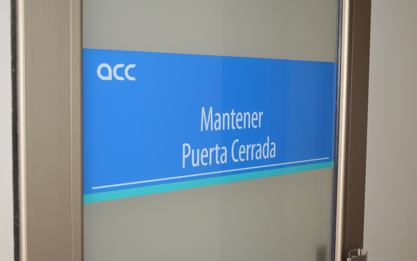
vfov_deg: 26.3
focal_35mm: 49
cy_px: 124
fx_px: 557
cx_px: 208
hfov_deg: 41.1
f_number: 4.8
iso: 1400
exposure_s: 1/60
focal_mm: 32
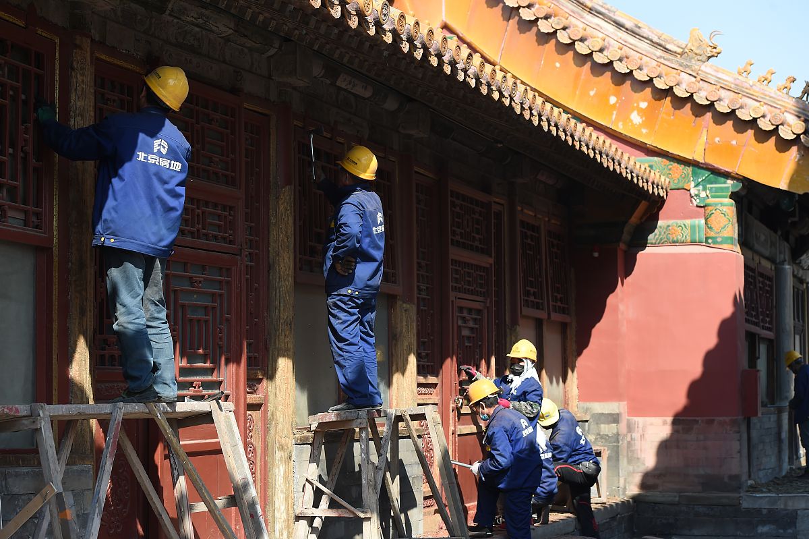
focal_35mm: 70
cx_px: 404
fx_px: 1572
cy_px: 270
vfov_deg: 19.4
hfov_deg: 28.9
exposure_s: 1/1000
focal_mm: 70
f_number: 6.3
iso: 400
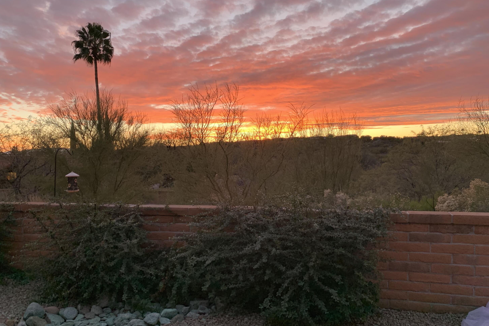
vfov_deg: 46.4
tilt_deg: -1.8
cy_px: 167
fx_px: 380
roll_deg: +0.2
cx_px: 239
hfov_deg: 65.5
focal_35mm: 28
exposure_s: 1/121
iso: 100
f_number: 1.8
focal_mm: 4.25
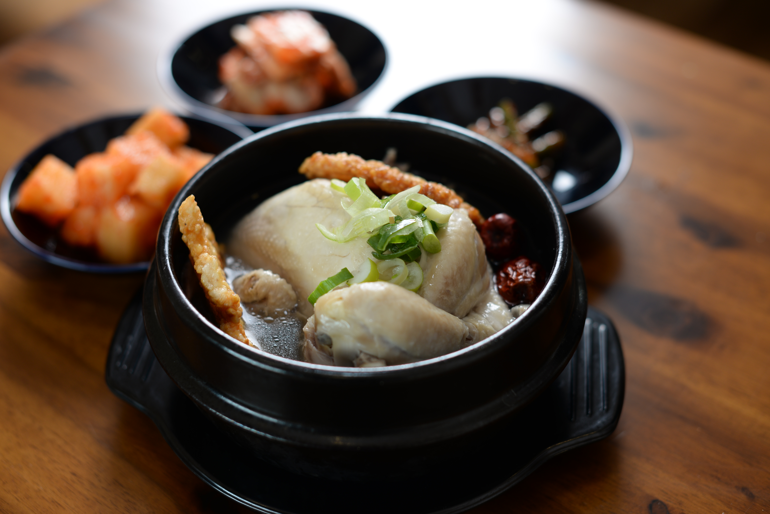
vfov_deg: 27.0
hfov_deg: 39.6
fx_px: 1069
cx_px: 385
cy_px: 257
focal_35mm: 50
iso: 125
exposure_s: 1/125
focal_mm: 50
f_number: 3.2
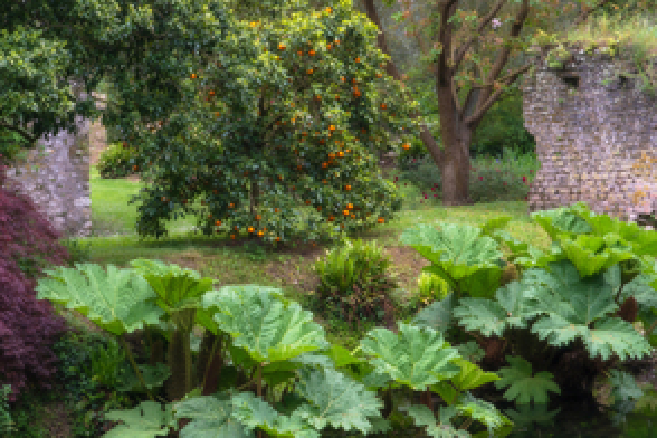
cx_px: 201
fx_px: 1715
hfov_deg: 21.6
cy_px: 230
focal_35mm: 94
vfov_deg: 14.6
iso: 100
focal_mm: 46
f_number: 22
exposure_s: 1
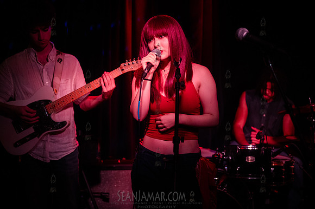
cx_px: 158
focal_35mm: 48
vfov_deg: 28.0
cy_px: 104
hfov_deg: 41.1
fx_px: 420
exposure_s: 1/400
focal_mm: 48
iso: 8000
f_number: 2.8
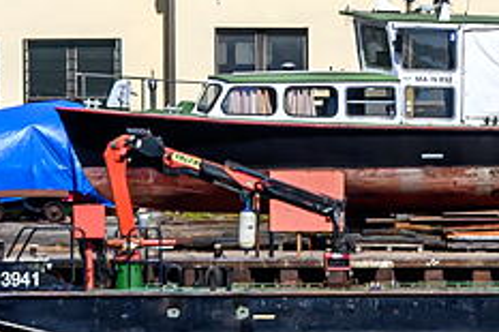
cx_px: 518
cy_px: 319
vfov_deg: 3.6
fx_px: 5346
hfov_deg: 5.3
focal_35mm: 386
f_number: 7.1
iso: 200
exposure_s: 1/1600
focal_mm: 50
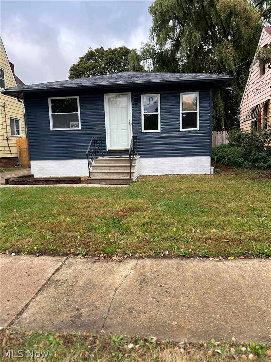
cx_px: 136
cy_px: 181
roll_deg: +1.7
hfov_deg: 53.1
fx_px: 271
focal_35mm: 26
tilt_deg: -6.5
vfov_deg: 67.3
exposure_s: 1/581
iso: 50
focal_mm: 5.7
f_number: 1.5
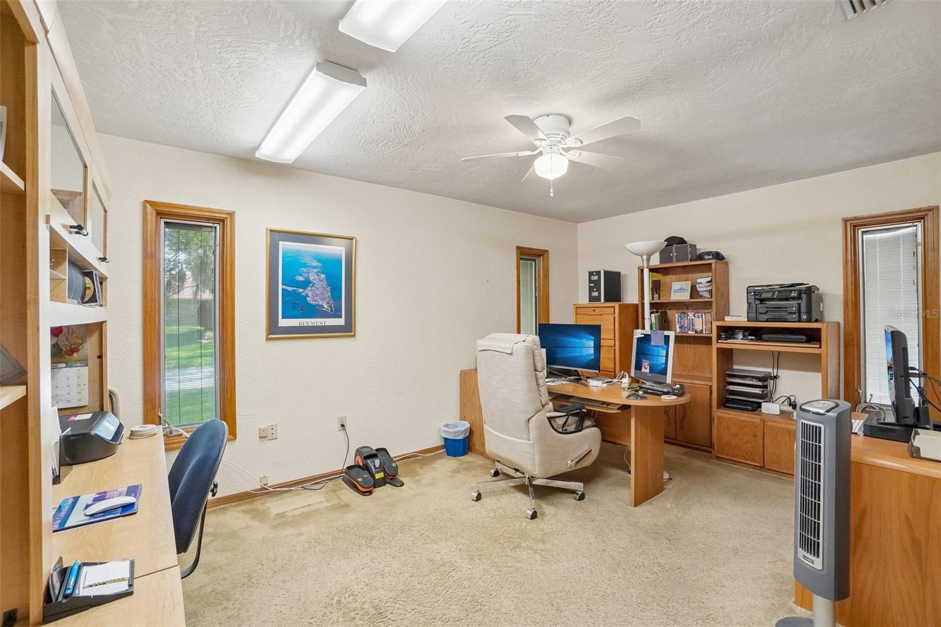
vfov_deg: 77.3
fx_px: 392
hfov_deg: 100.4
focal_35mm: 15
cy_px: 314
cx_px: 470
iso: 1000
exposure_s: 1/30
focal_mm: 10
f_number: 8
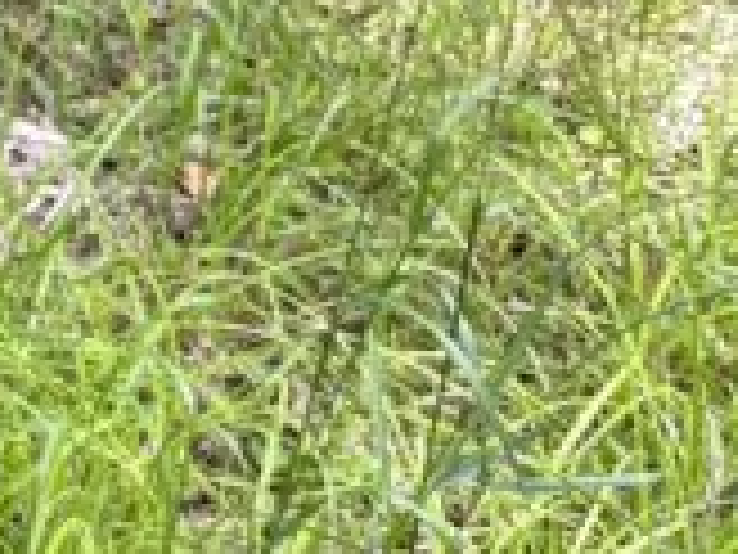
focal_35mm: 162
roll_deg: +0.1
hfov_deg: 9.4
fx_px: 3454
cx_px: -1516
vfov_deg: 7.9
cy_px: -1131
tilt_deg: -10.0
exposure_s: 1/539
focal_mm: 5.96
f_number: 1.6
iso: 50
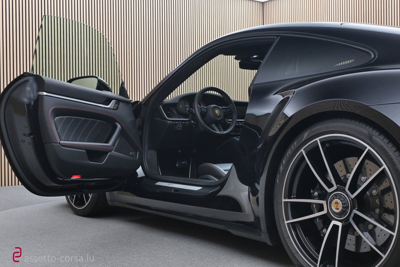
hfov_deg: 42.9
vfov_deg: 29.4
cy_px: 134
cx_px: 200
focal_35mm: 46
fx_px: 508
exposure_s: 1/50
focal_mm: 30.5
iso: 1250
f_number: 4.8
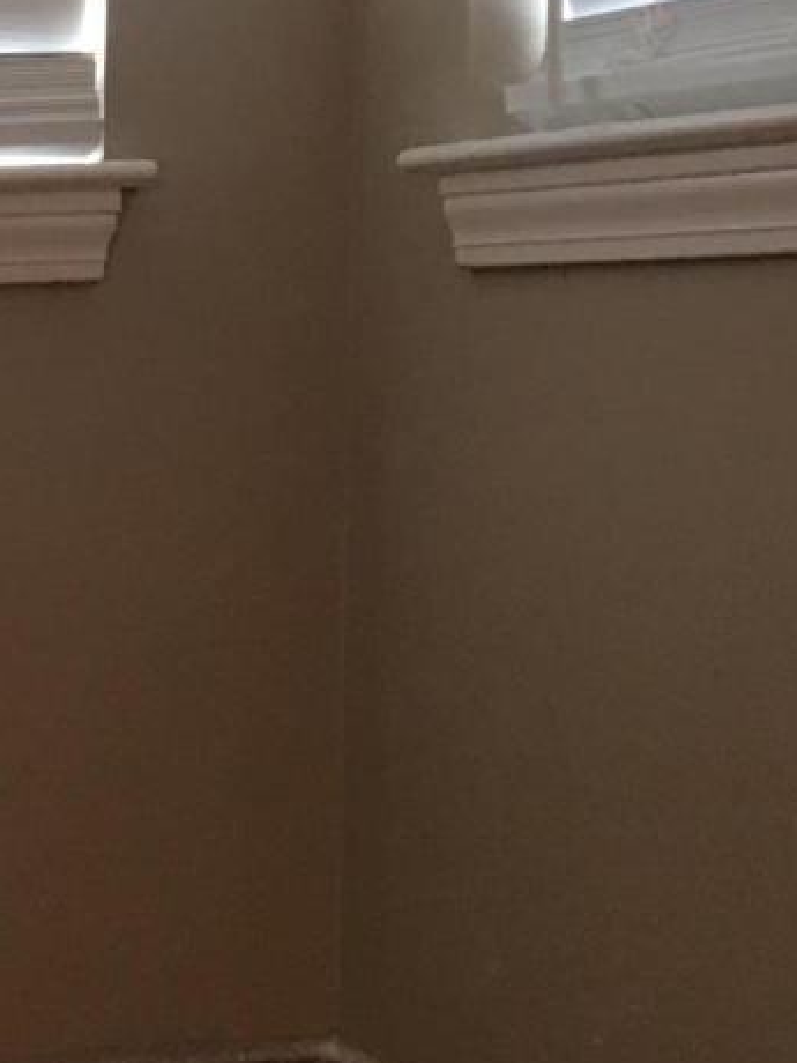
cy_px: 1079
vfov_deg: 15.3
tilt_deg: -9.0
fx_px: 3868
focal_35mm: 126
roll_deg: +2.3
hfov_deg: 11.1
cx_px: -566
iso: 40
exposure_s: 1/30
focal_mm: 4.15
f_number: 2.2
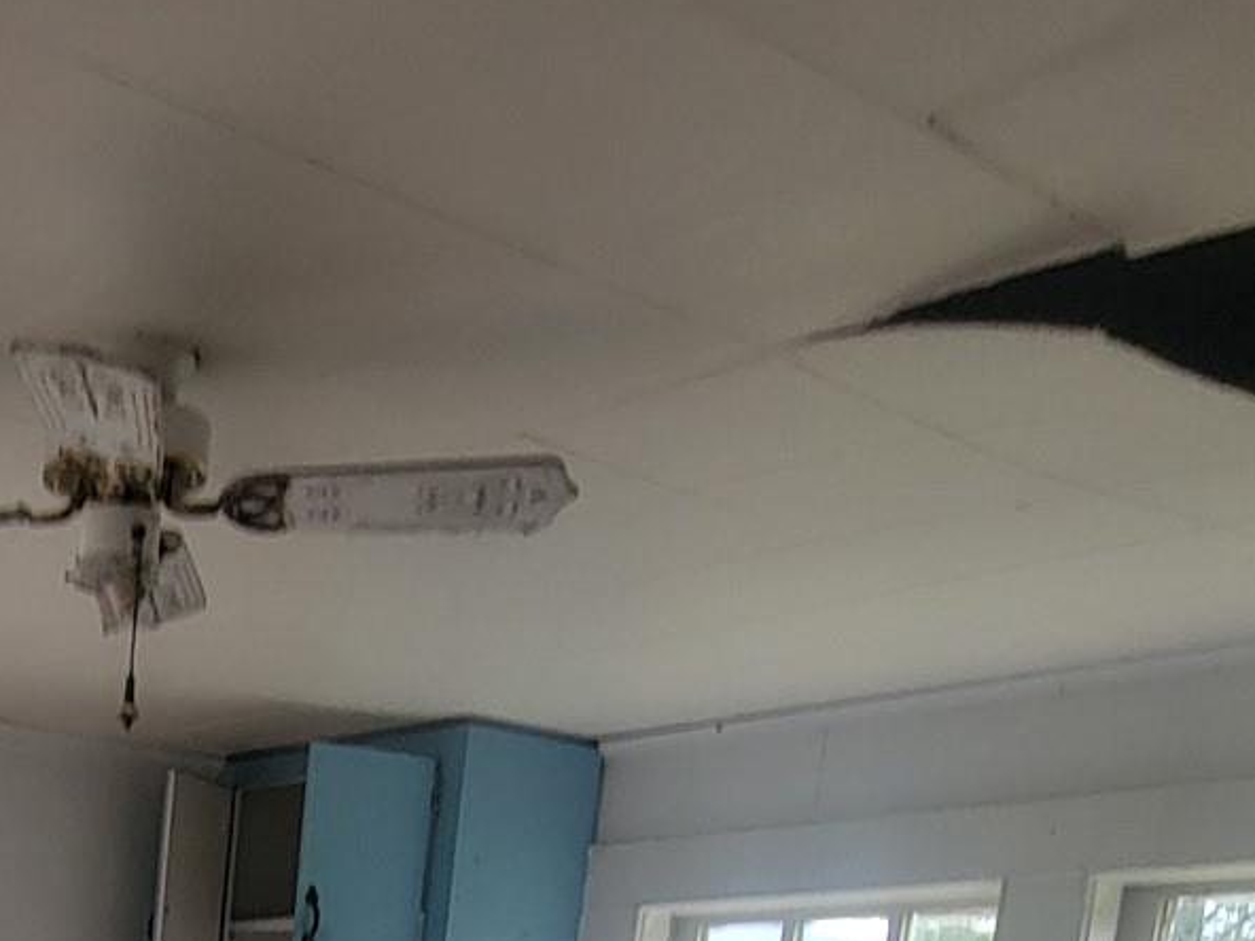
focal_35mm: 45
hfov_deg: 35.2
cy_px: 1412
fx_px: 1631
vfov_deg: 24.8
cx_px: -172
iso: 50
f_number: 2.2
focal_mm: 2.2
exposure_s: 1/122
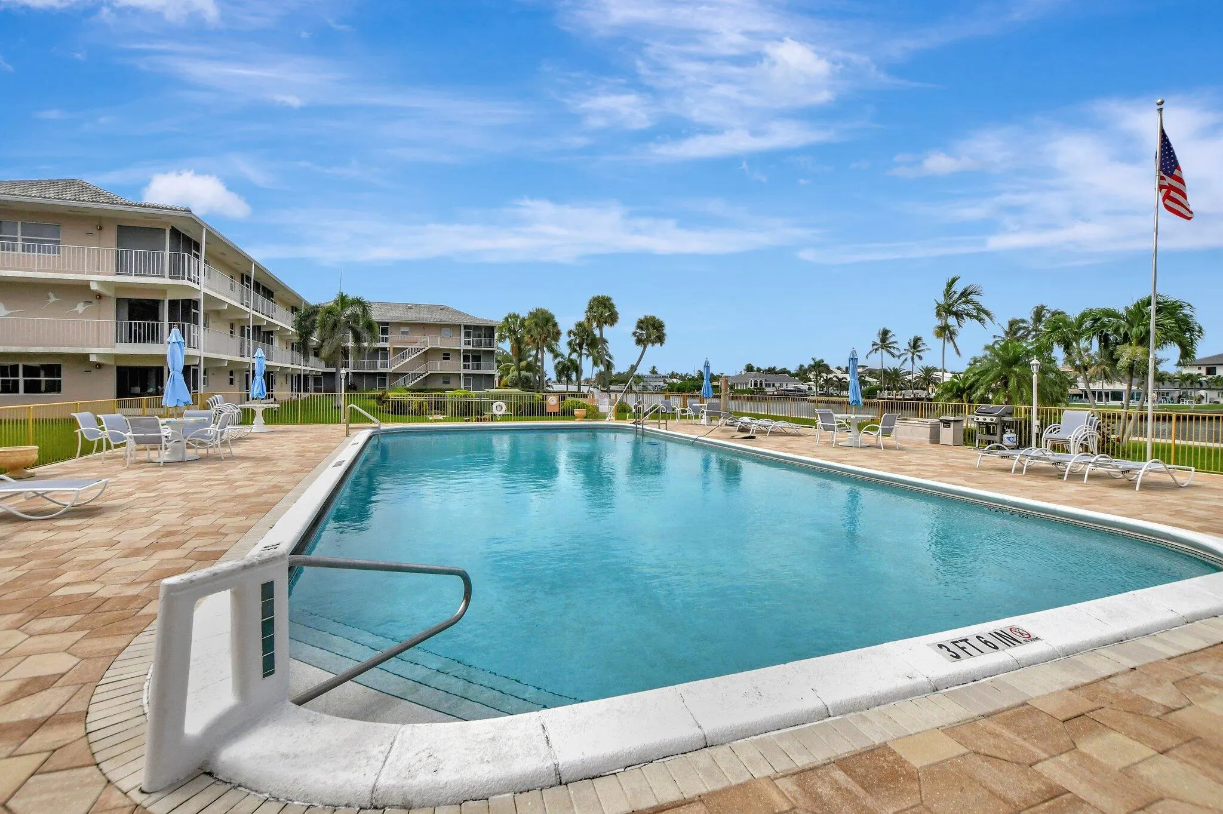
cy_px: 407
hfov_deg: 100.4
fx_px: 509
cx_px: 612
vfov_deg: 77.3
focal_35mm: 15
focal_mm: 10
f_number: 8
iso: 1000
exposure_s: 1/8000
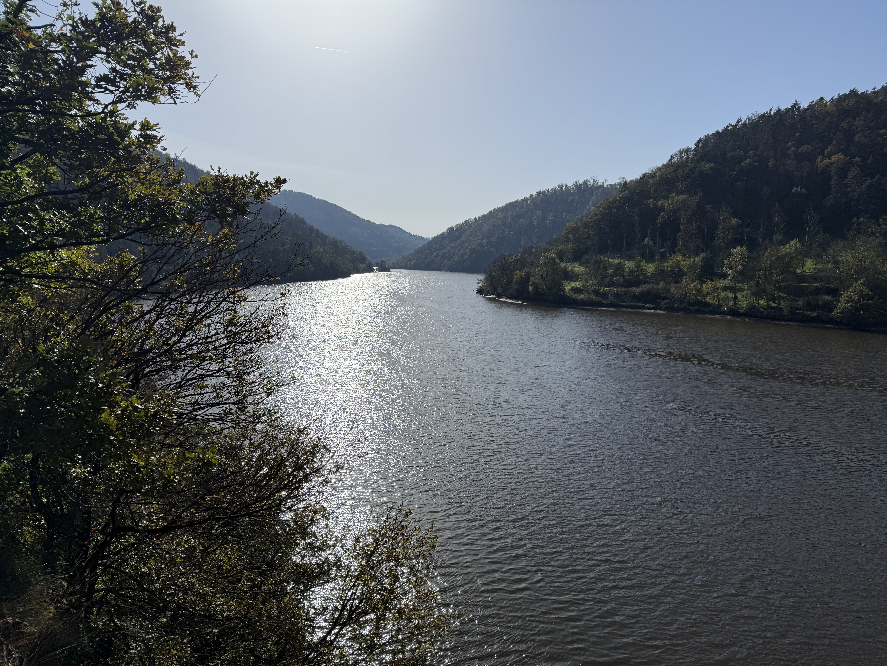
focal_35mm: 24
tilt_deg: -5.9
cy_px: 333
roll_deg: +0.4
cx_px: 444
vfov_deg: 56.8
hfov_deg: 71.6
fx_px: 615
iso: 64
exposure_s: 1/14286
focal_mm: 6.76
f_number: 1.78
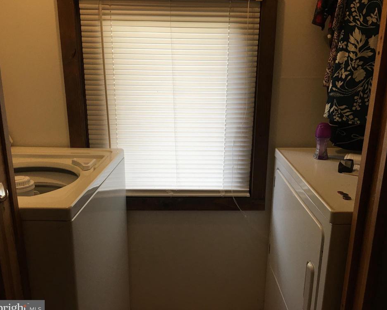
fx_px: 355
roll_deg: -1.0
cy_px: 158
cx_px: 205
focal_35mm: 31
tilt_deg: -15.0
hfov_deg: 57.1
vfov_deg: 47.1
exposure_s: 1/30
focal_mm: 4.15
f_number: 2.2
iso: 25
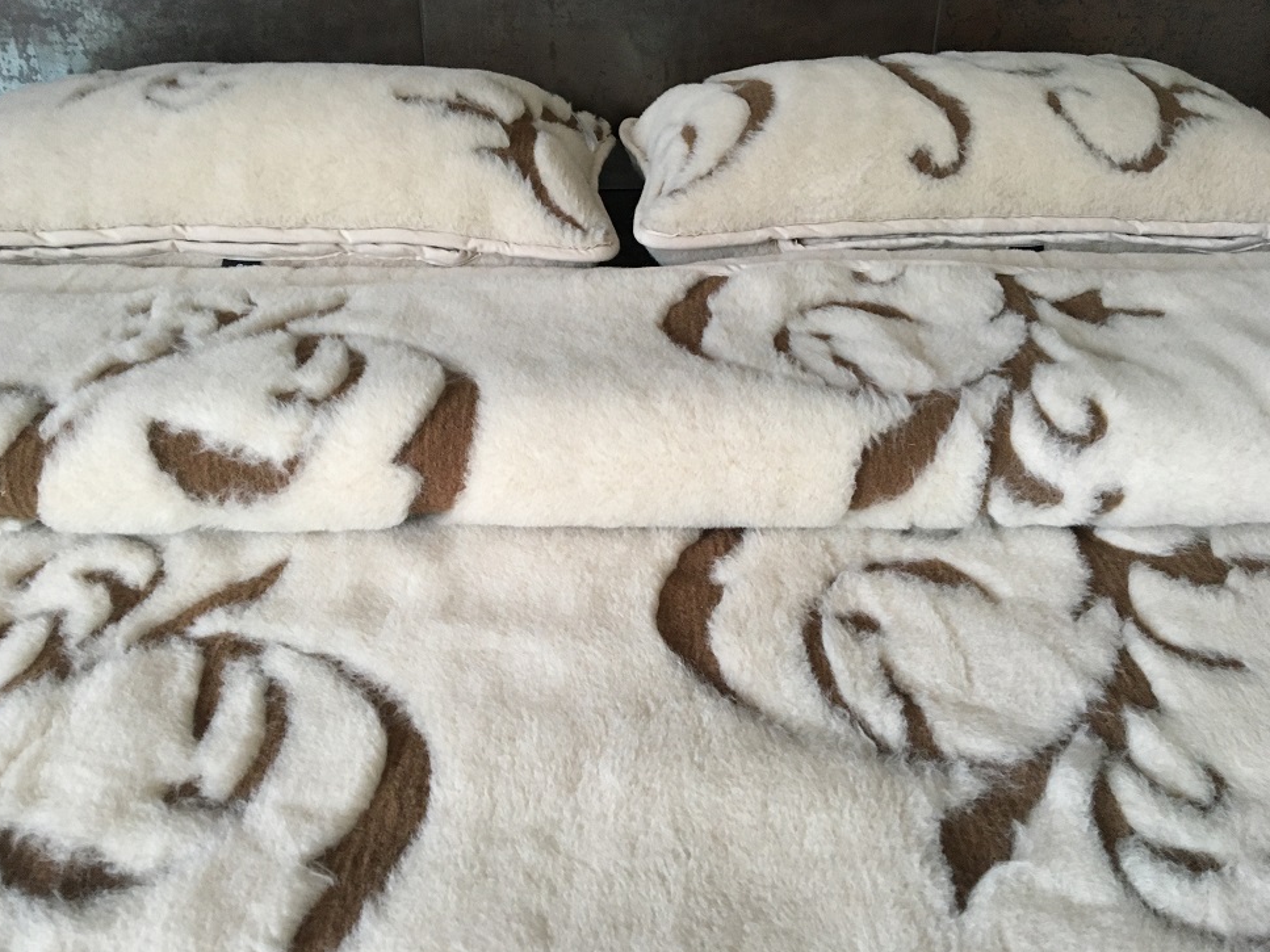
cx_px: 624
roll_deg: +0.6
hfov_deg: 60.0
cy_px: 470
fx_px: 1101
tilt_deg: -31.1
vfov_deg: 46.8
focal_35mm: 30
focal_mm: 4.15
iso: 160
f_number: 2.2
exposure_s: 1/33
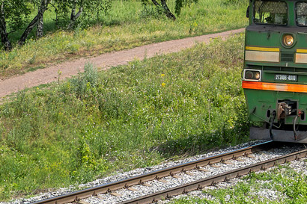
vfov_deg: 10.4
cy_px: -97
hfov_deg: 14.7
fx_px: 1091
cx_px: 482
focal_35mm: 128
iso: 100
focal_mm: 35
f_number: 6.3
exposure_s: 1/800
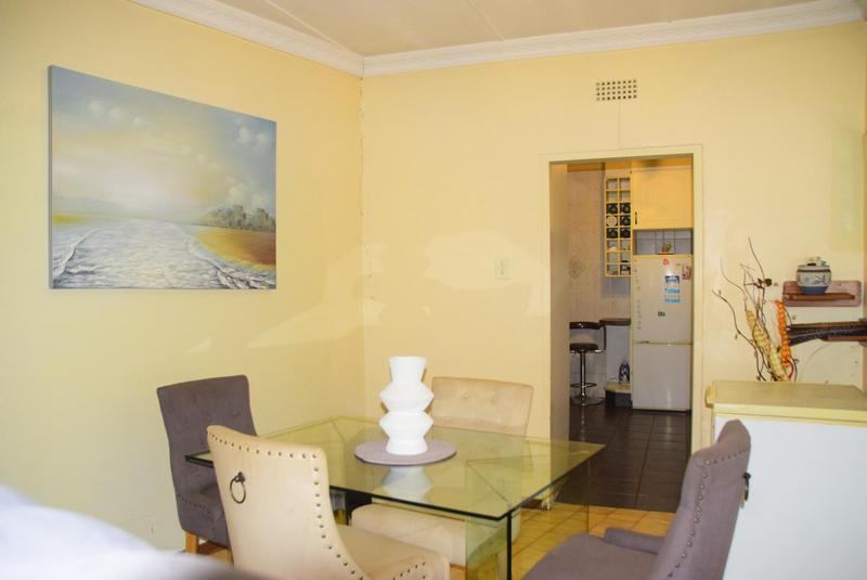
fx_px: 1049
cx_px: 434
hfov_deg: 44.9
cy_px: 290
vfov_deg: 30.9
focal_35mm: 44
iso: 1800
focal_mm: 29
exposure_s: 1/60
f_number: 5
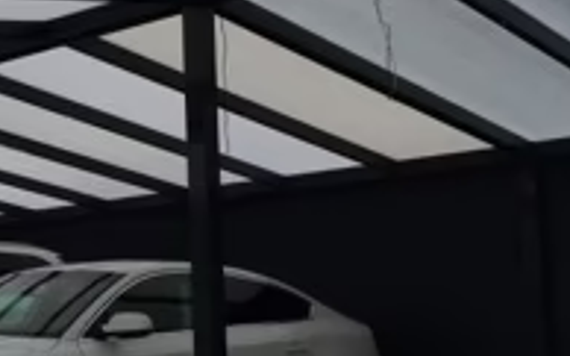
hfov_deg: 26.3
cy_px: 227
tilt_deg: +4.4
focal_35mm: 76
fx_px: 1180
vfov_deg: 17.1
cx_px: 68
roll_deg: +2.7
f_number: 2.2
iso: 32
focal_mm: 4.15
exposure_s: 1/40
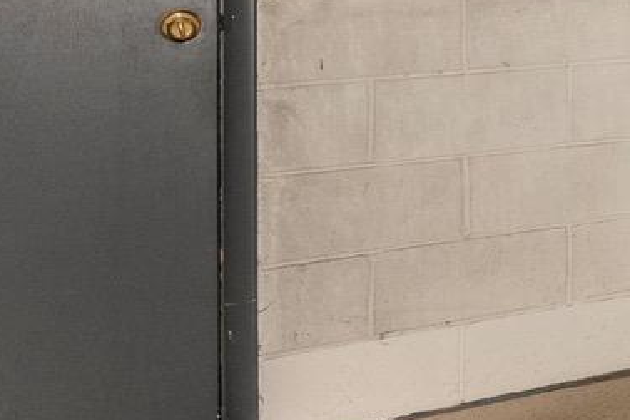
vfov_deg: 17.3
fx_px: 1329
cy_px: -54
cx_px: 1379
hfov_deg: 16.7
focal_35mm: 76
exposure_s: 1/60
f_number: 8
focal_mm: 14
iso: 400
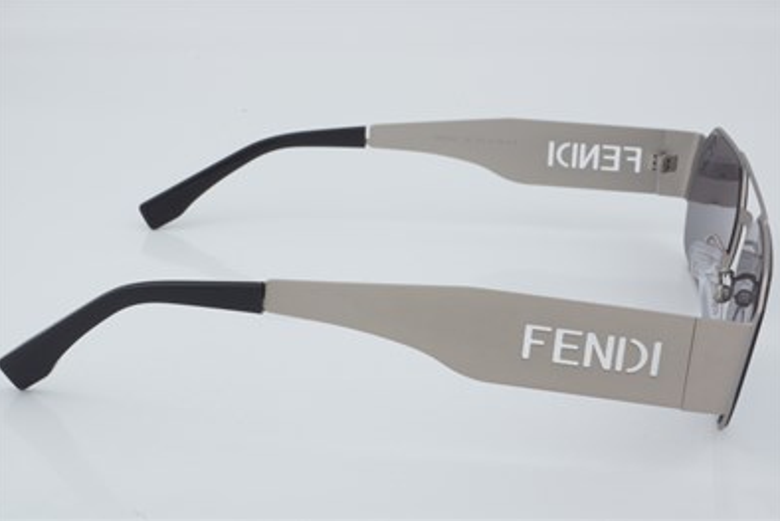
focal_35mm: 69
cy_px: 260
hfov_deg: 29.4
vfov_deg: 19.9
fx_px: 1485
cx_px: 390
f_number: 32
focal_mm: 45
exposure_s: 1/3
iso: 100
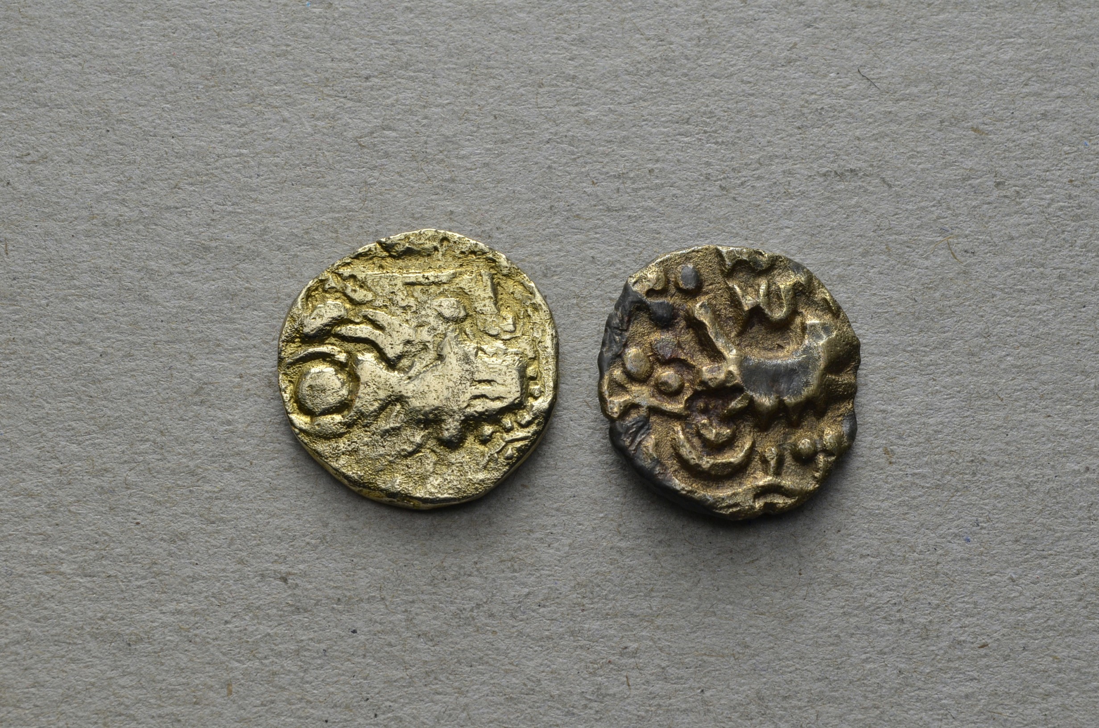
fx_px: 2513
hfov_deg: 24.7
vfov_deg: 16.5
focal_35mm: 82
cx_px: 550
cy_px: 364
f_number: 14
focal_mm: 55
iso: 400
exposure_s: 1/250
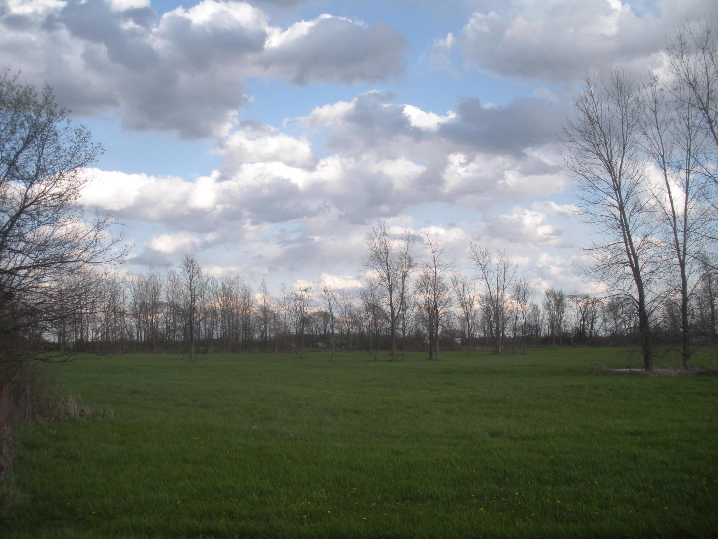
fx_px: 747
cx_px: 359
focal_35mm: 36
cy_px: 270
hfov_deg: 51.4
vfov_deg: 39.7
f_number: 3.5
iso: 64
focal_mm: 6.3
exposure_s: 1/333
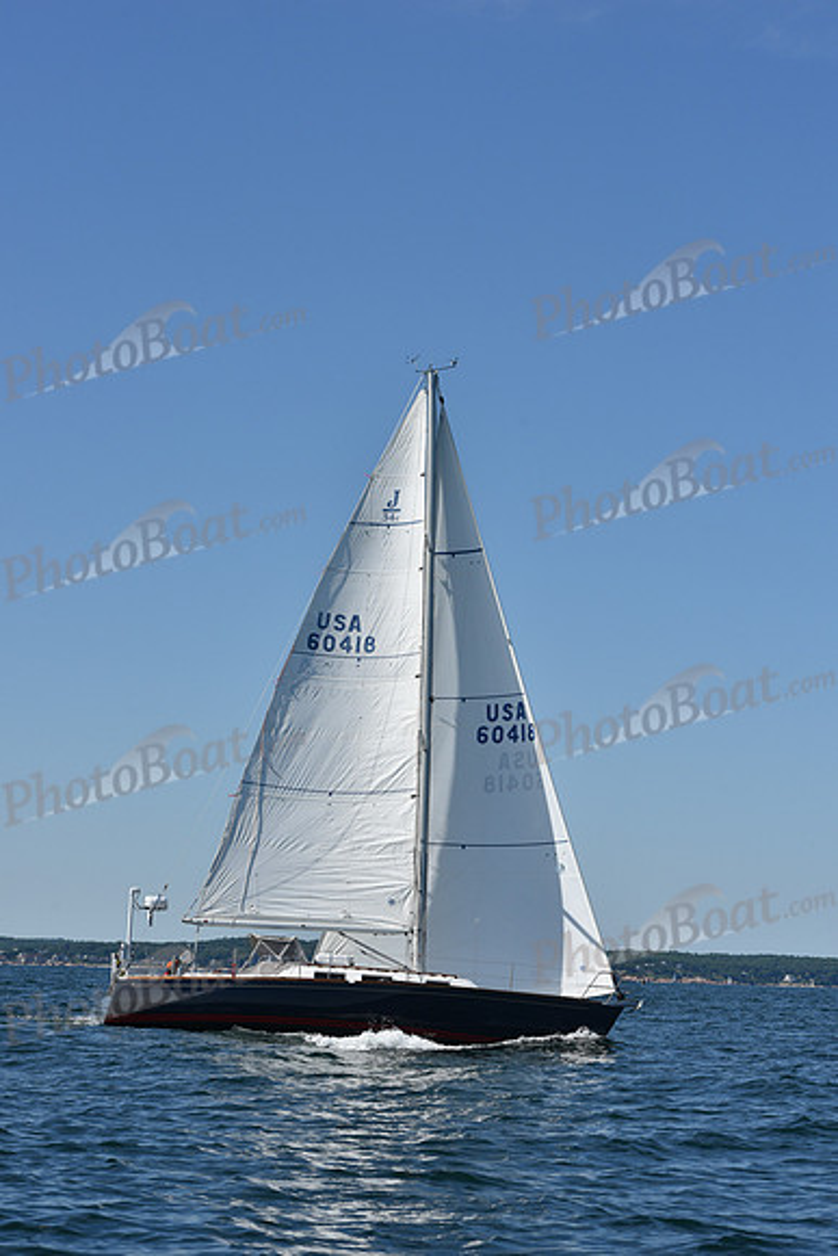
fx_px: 2966
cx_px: 419
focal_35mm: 85
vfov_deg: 23.9
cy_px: 628
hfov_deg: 16.1
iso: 250
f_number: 10
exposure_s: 1/1250
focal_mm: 85
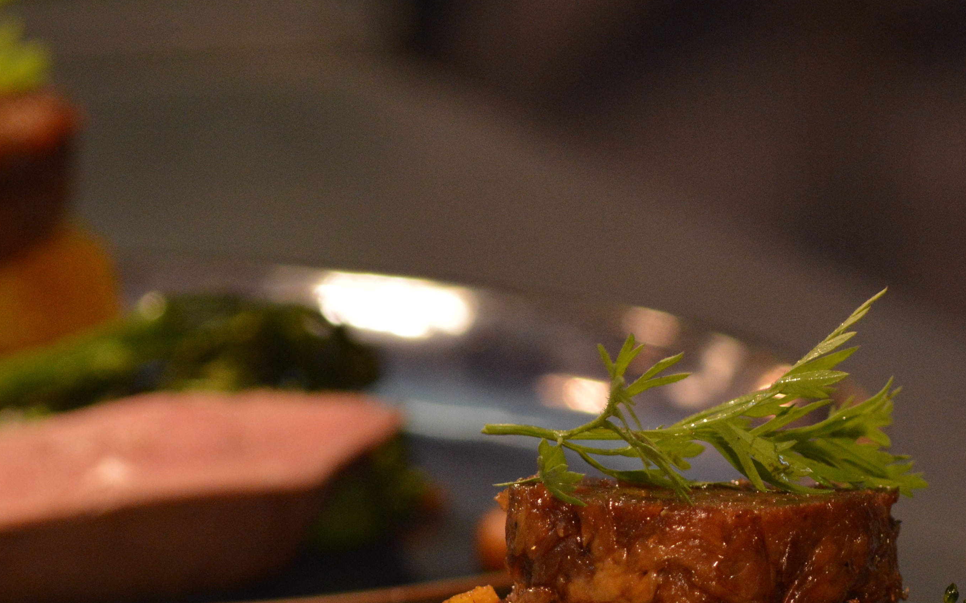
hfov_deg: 3.3
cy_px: 567
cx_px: 541
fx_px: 16769
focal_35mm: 637
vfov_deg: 2.1
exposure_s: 1/500
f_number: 5.3
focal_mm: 210
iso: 1250
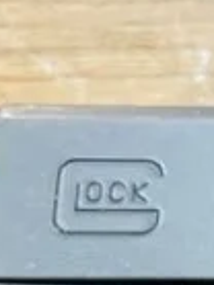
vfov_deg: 11.5
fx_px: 1238
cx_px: 502
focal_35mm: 150
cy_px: 619
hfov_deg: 9.0
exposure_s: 1/40
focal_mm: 5.96
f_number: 1.6
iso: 400
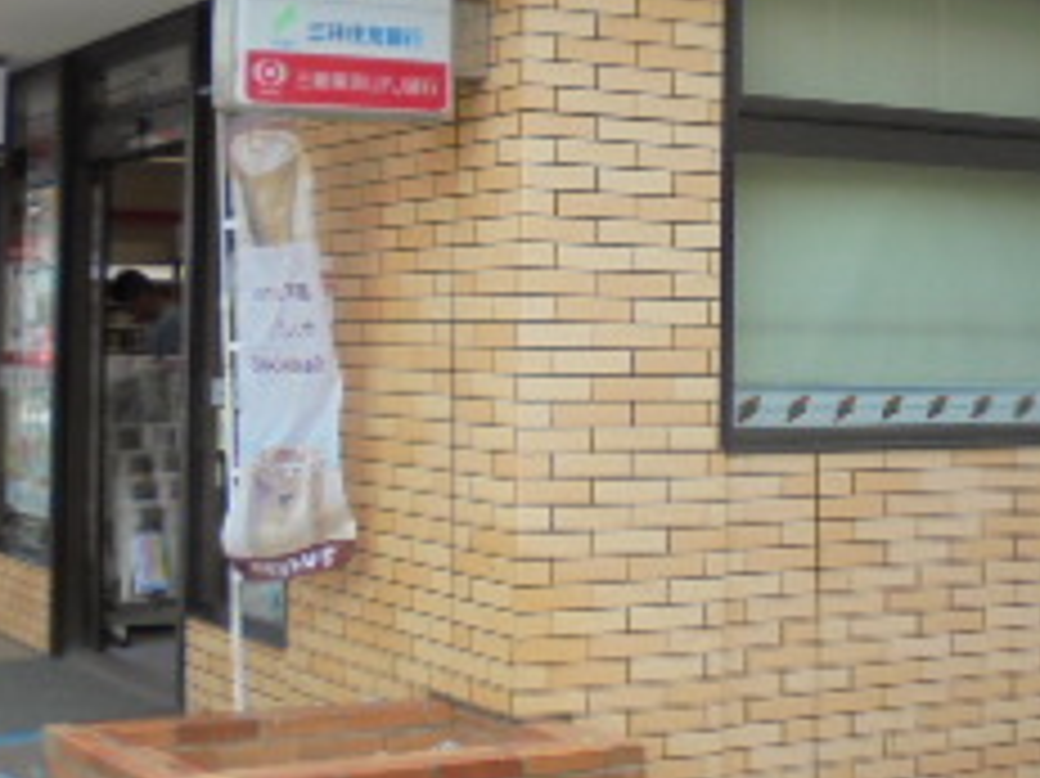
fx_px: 2162
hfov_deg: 27.0
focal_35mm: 72
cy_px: 216
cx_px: 567
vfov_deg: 20.3
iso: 100
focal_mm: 4.6
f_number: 3.5
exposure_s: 1/400
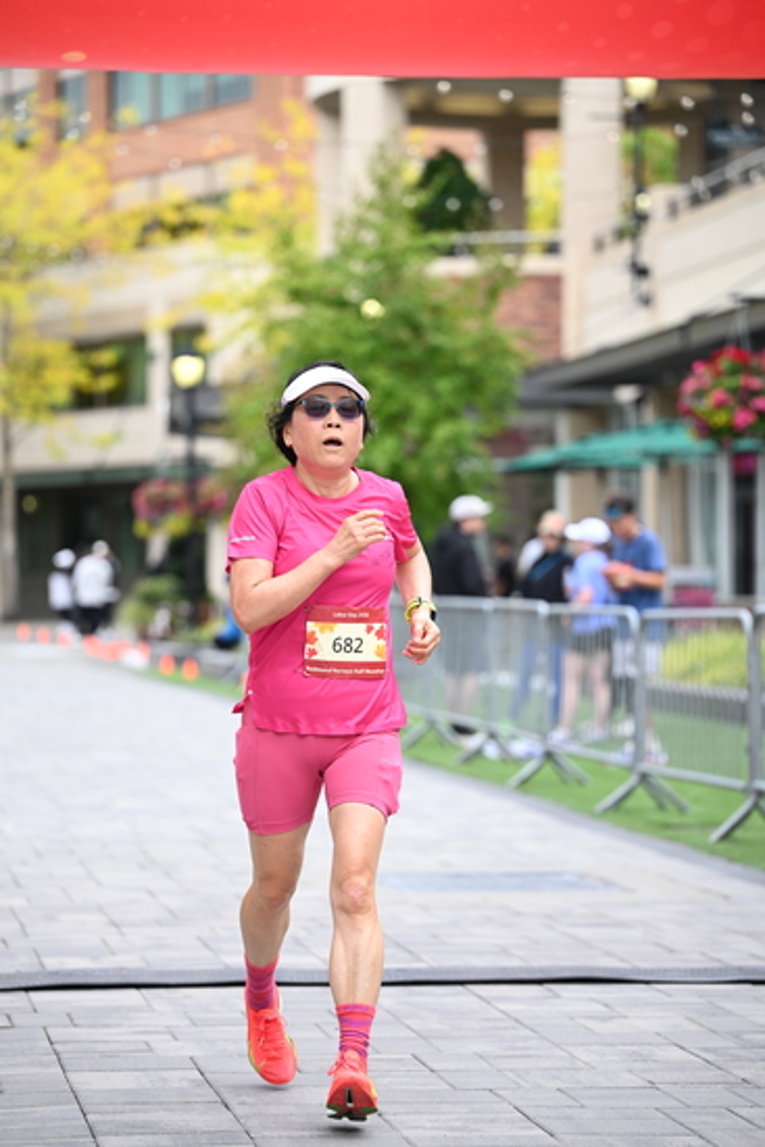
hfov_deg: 12.5
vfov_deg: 18.6
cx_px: 382
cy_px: 574
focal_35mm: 110
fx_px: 3504
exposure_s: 1/1600
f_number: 2.8
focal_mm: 110
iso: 640
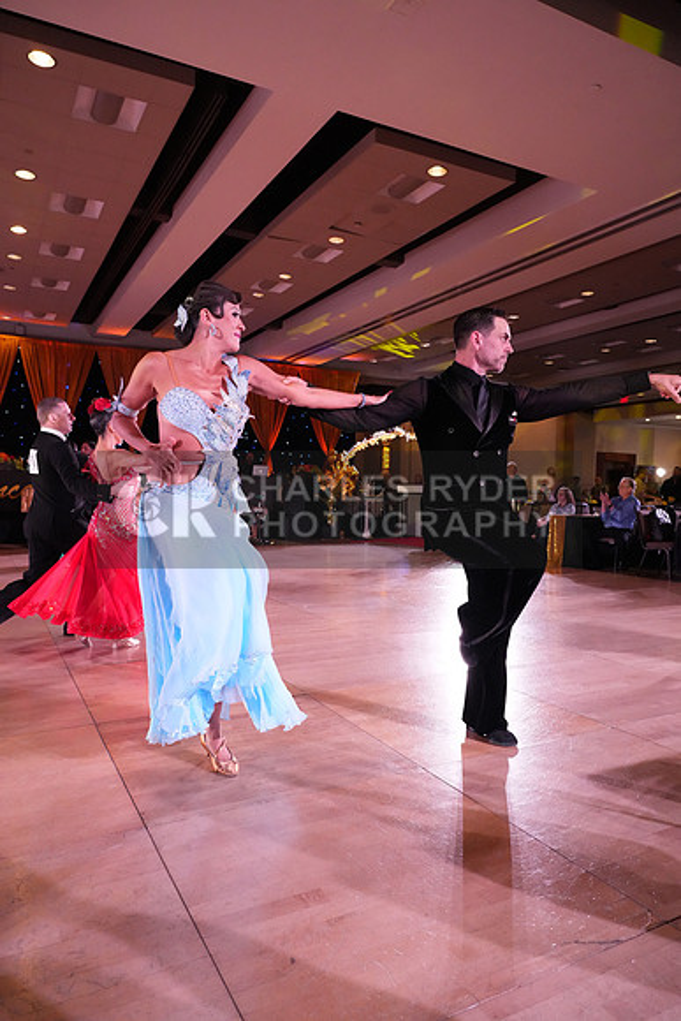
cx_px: 340
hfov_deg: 53.2
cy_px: 510
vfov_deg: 73.7
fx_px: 681
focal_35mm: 24
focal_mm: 24
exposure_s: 1/400
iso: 6400
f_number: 5
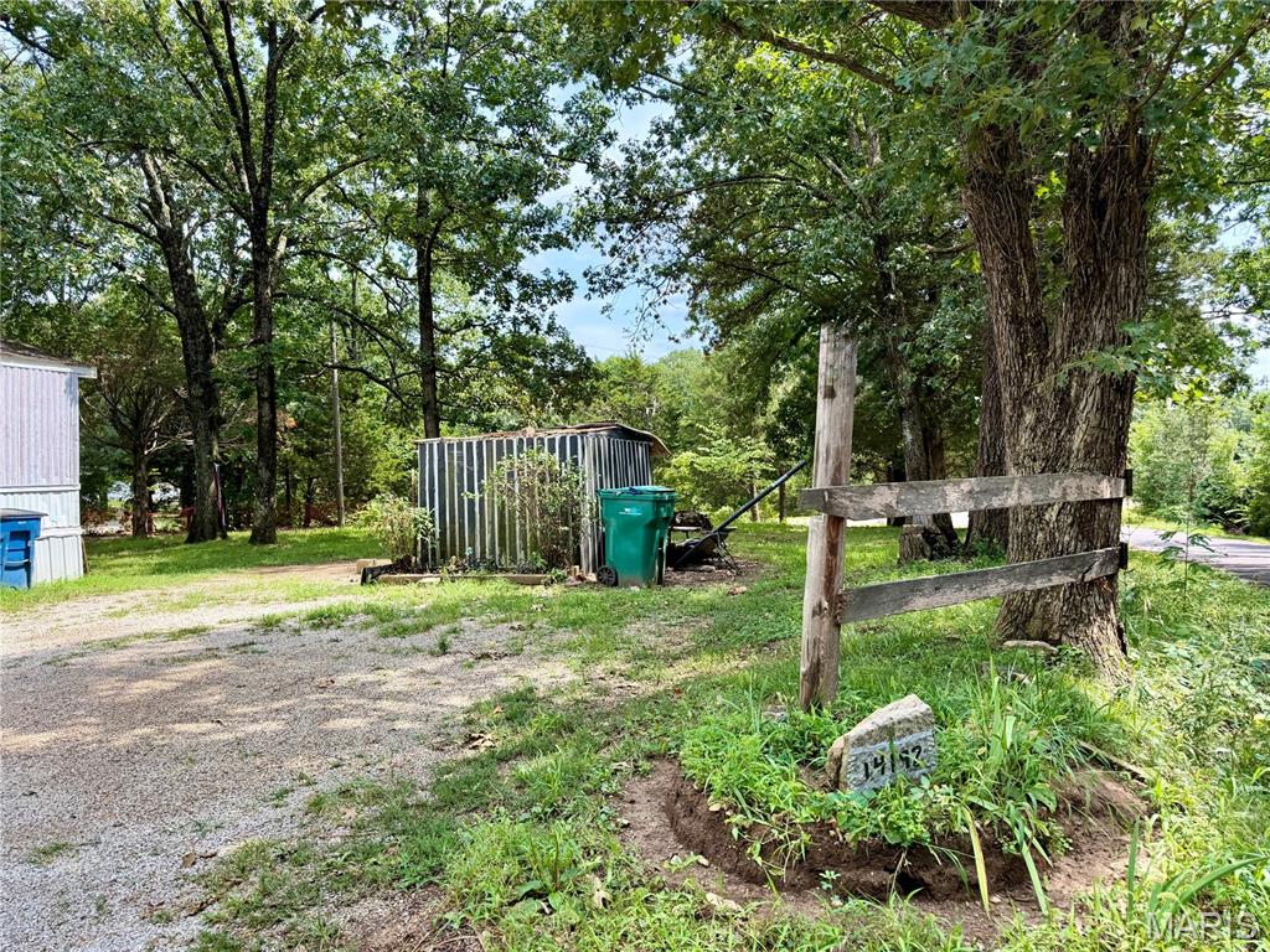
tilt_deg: -0.7
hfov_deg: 71.6
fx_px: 881
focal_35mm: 24
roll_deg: +0.8
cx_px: 635
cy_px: 476
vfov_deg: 56.8
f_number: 1.78
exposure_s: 1/1250
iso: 100
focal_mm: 6.76
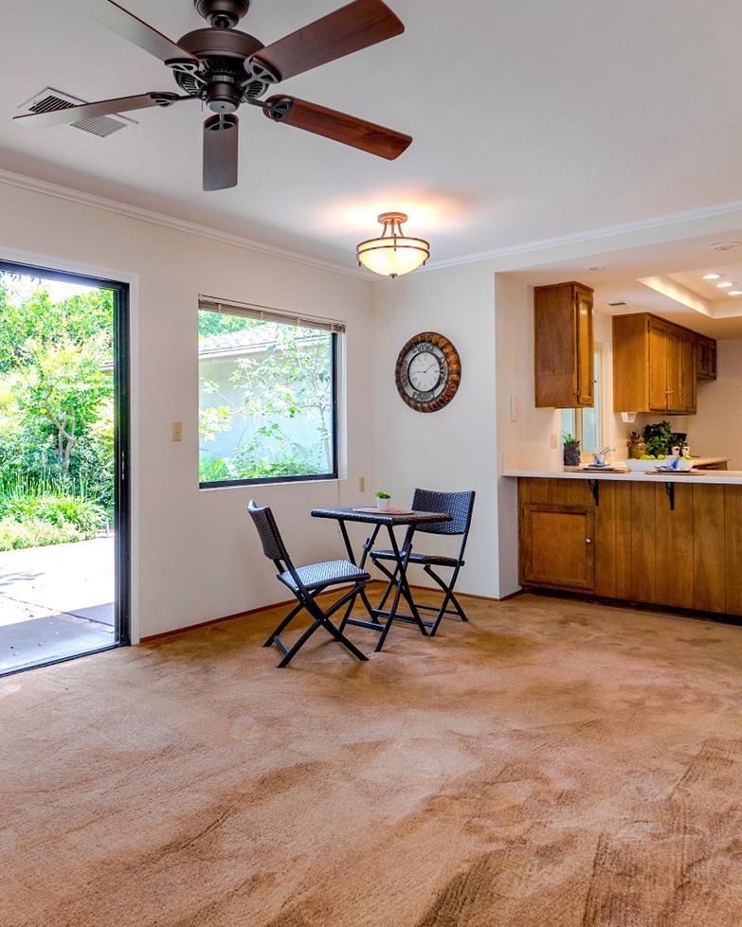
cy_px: 460
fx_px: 631
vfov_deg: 72.6
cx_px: 317
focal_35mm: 23
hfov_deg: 60.6
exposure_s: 1/30
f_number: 5
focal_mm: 11
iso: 100
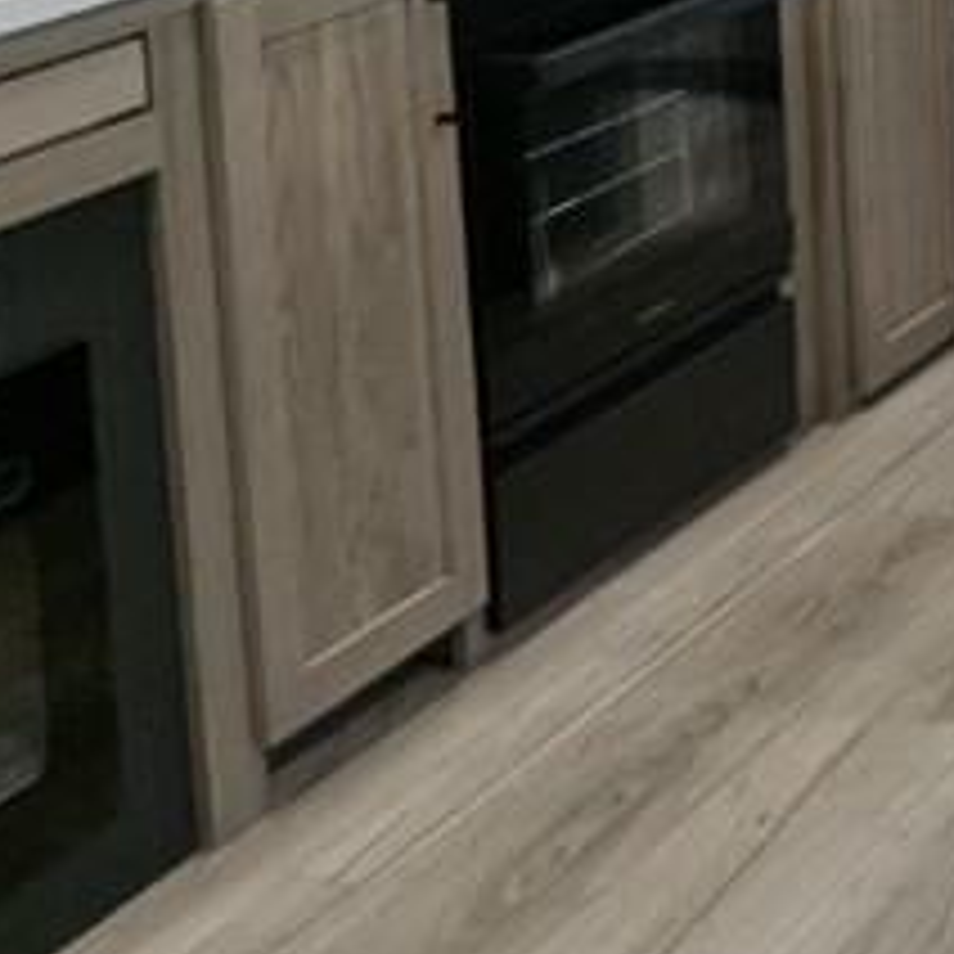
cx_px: 1744
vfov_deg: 17.5
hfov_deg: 15.8
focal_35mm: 93
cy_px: -284
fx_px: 2900
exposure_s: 1/54.5
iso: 113
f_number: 2.2
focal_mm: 2.35
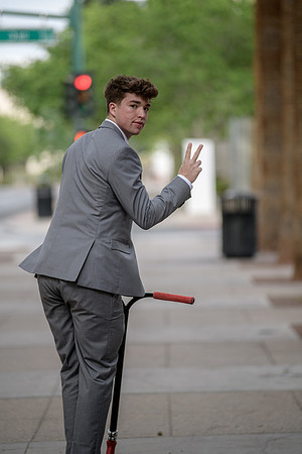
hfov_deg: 7.6
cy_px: 227
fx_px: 2265
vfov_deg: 11.4
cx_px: 151
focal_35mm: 180
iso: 250
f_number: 2.8
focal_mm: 180
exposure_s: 1/640
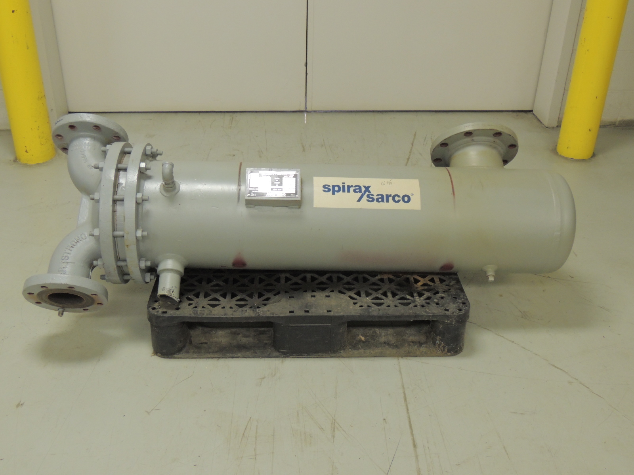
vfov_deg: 36.0
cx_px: 317
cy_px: 238
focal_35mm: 40
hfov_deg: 46.8
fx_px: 733
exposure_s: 1/25
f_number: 3.3
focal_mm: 7.1
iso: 400
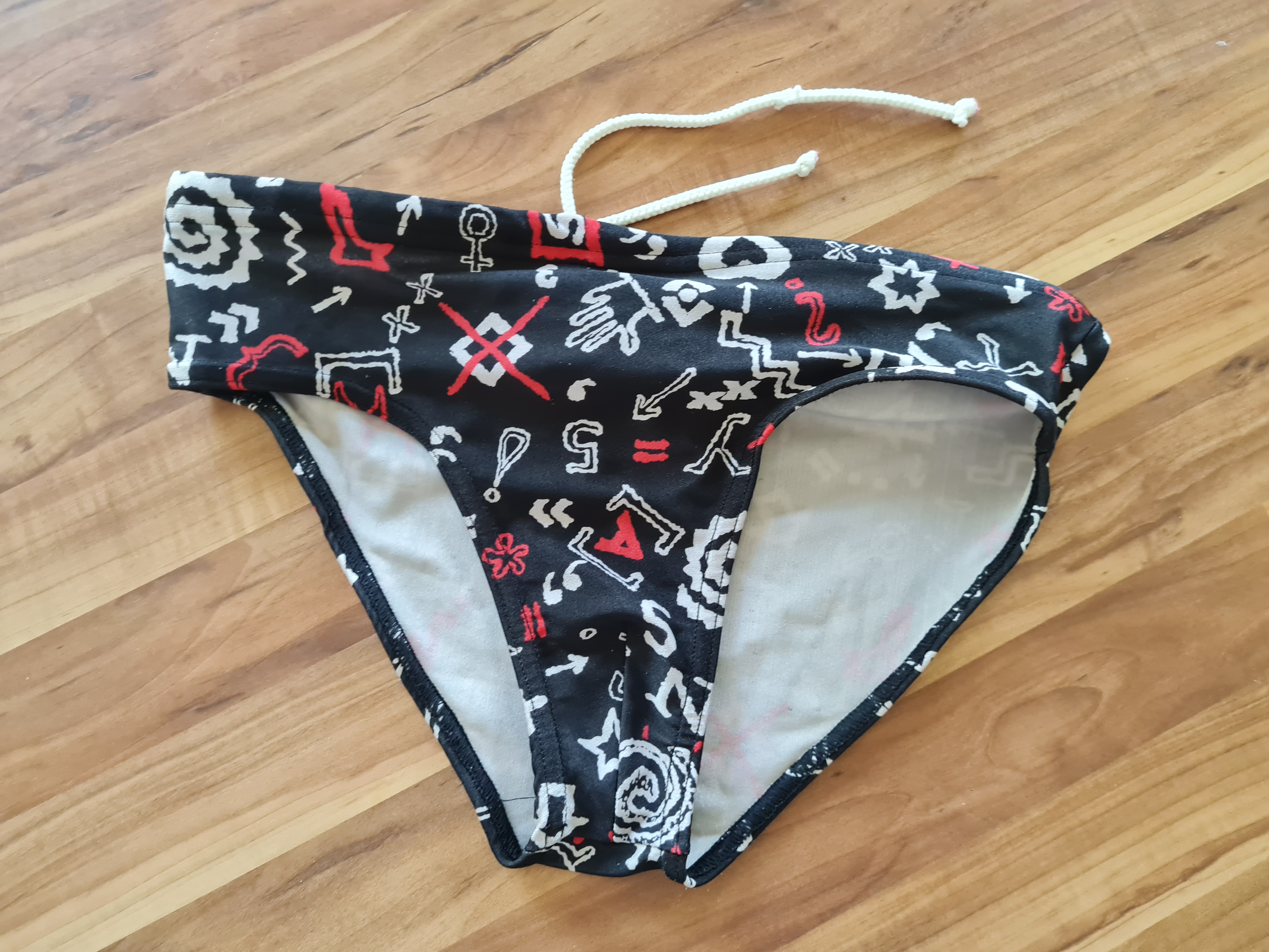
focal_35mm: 26
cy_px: 476
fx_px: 953
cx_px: 634
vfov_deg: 53.1
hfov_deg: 67.3
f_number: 1.8
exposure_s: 1/50
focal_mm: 5.4
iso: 400
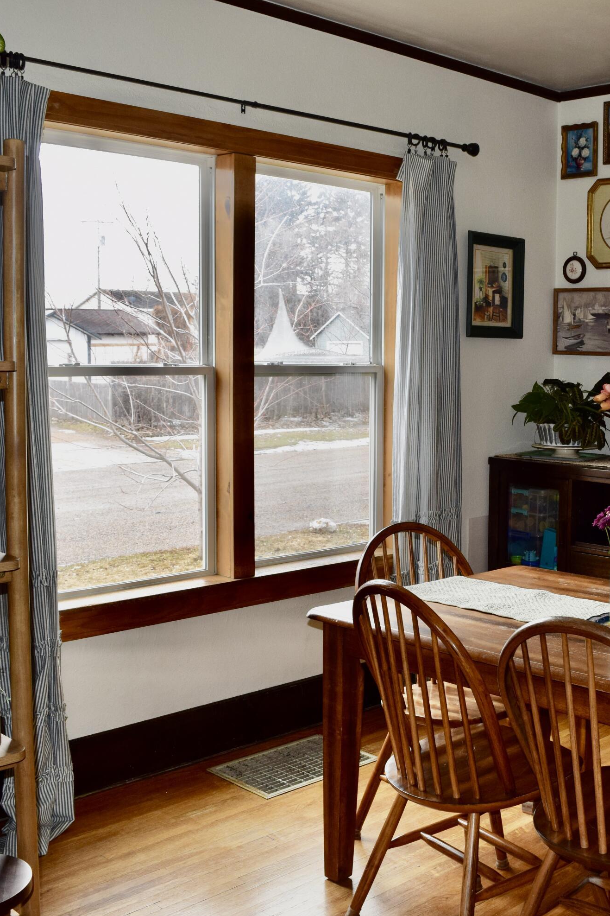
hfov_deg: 31.7
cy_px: 456
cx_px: 500
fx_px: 1042
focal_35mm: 41
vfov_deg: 47.4
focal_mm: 18
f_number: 5.6
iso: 280
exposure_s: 1/125
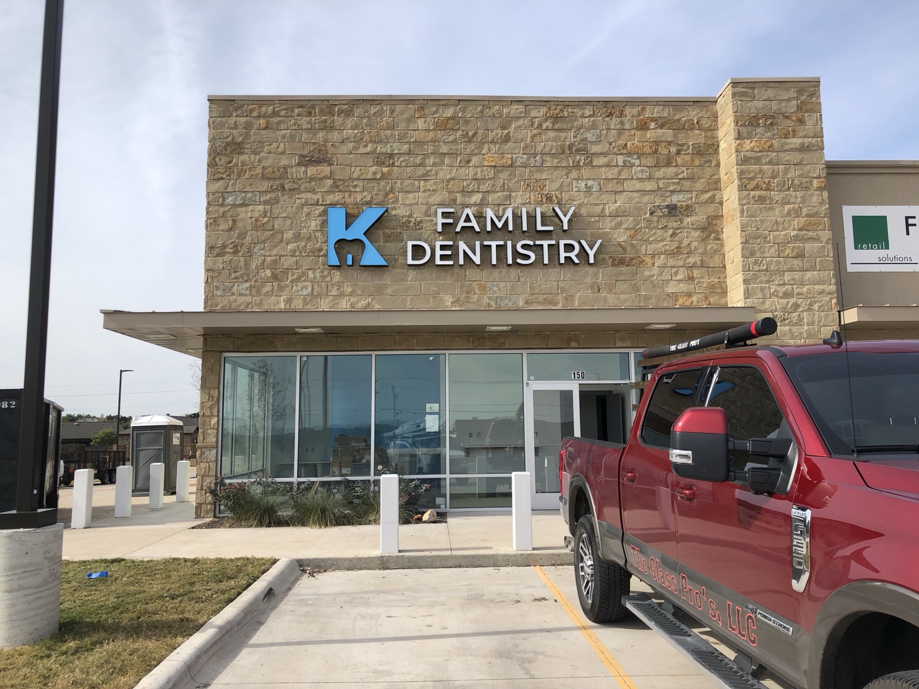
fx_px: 743
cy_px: 344
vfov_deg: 49.7
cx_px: 460
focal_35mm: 28
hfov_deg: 63.4
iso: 20
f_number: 1.8
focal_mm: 3.99
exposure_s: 1/1297
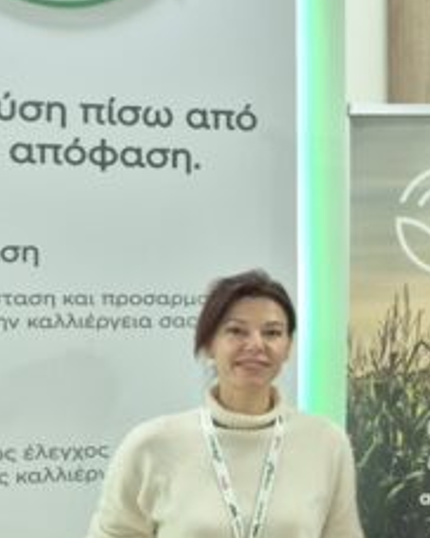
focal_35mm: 76
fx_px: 1211
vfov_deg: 25.1
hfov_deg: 18.1
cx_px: 636
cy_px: 304
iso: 40
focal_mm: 5.4
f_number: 1.8
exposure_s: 1/100
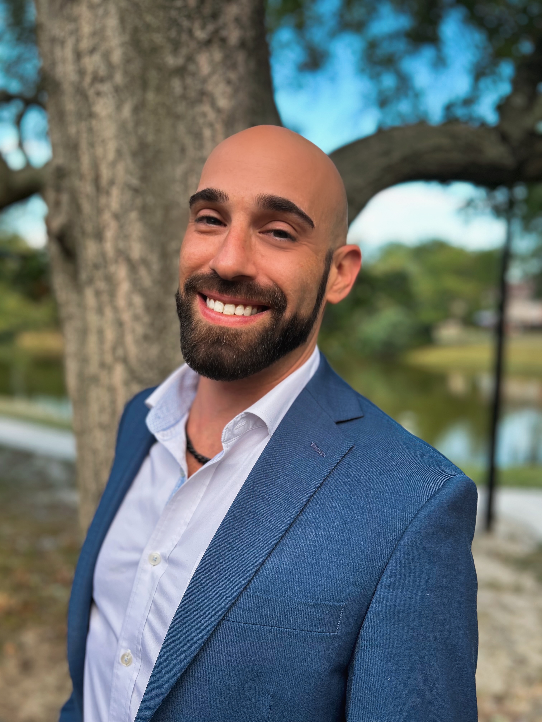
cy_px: 361
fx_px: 543
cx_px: 271
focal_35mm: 26
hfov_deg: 53.1
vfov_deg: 67.3
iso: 50
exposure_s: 1/167
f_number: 1.5
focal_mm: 5.7
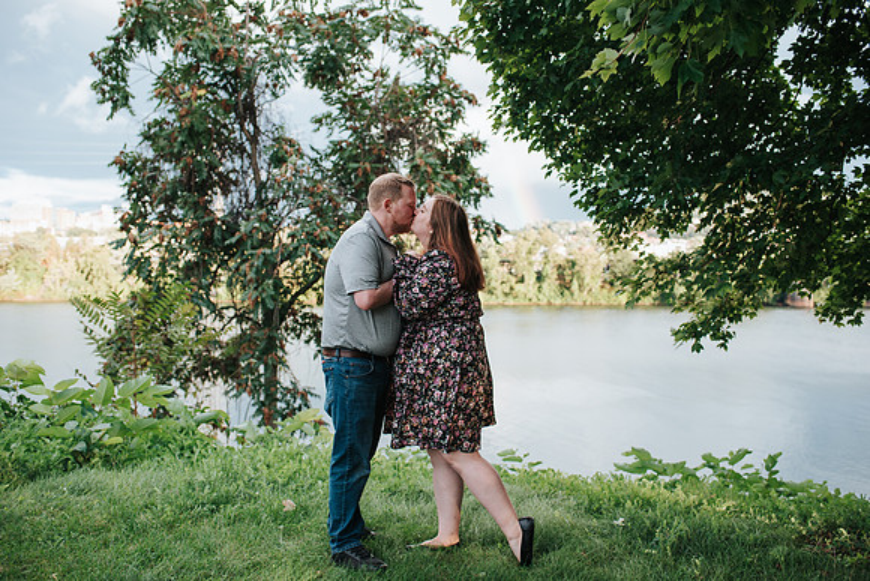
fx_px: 846
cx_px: 435
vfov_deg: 37.9
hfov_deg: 54.4
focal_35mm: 35
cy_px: 290
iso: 250
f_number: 3.2
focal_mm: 35
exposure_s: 1/400
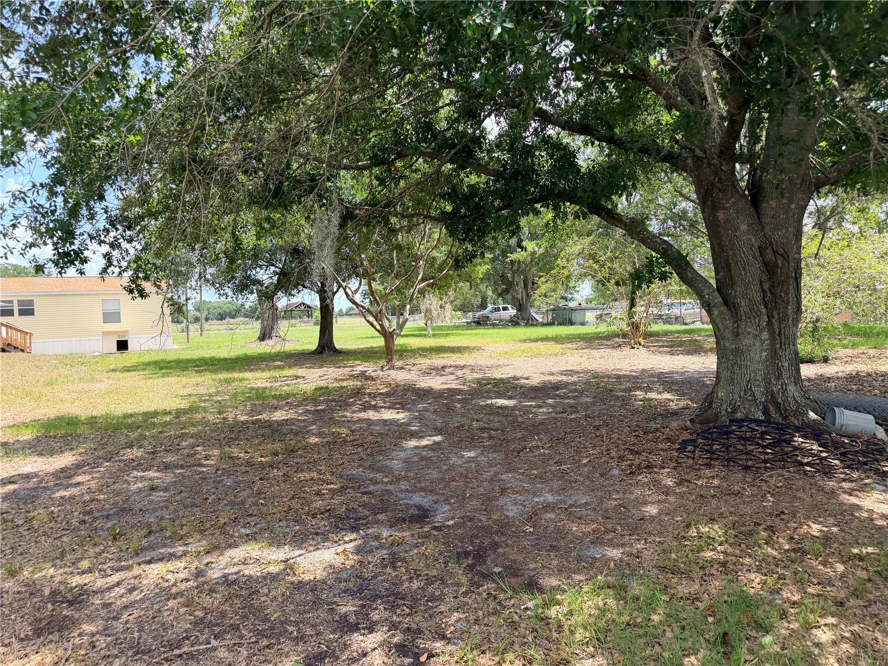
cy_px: 333
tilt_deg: -1.3
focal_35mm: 24
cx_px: 444
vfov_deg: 56.8
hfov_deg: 71.6
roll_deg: +0.5
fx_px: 616
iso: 100
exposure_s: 1/1727
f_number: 1.78
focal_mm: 6.76
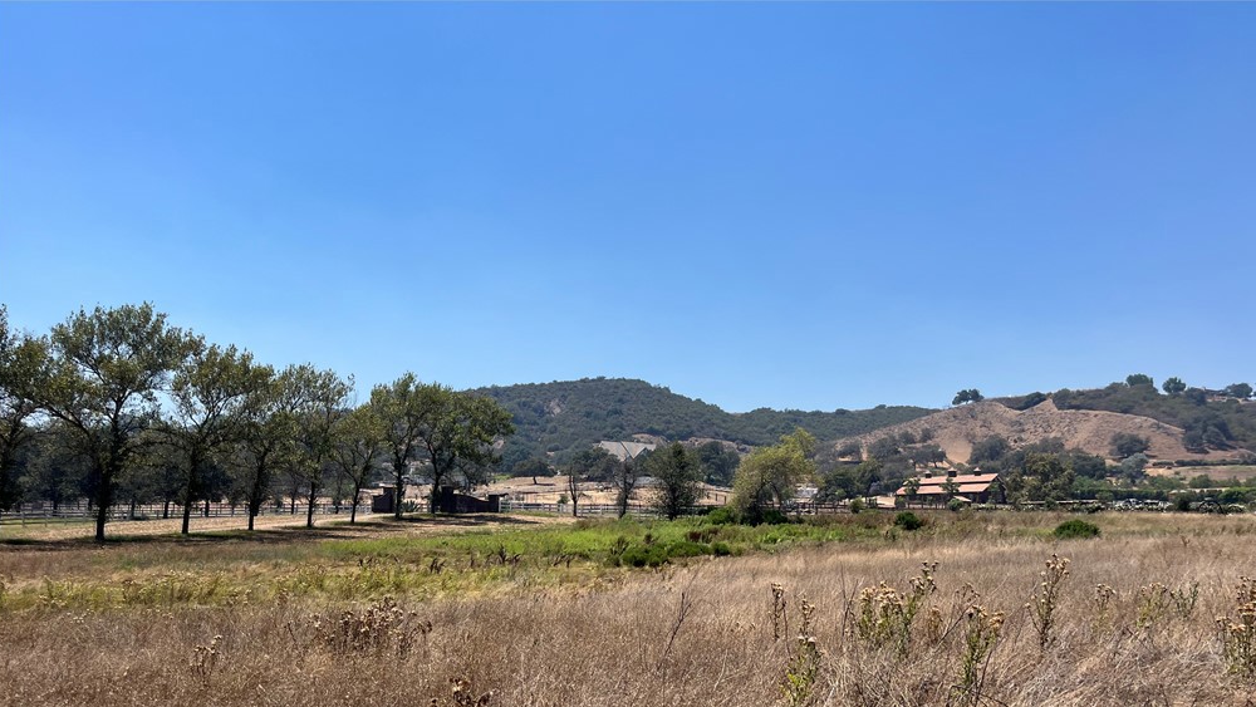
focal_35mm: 29
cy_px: 481
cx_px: 634
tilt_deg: +4.0
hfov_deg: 66.1
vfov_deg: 39.6
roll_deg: -0.7
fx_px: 966
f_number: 1.6
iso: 50
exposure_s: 1/3745
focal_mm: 5.1
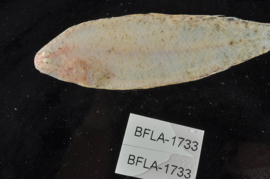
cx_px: 156
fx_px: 831
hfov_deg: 18.4
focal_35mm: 111
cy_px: 85
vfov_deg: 12.3
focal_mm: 60
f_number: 32
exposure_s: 1/200
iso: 200
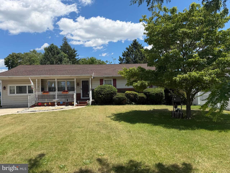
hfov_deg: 71.6
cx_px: 115
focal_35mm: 24
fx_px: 159
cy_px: 86
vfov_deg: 56.8
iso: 80
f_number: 1.78
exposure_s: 1/4167
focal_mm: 6.76
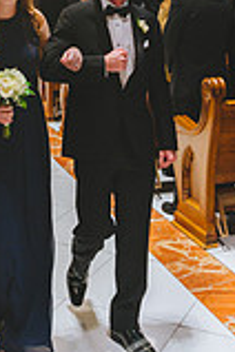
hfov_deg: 20.0
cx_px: 90
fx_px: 666
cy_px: -4
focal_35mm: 68
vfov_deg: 27.8
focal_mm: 24
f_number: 3.2
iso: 2500
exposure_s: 1/250
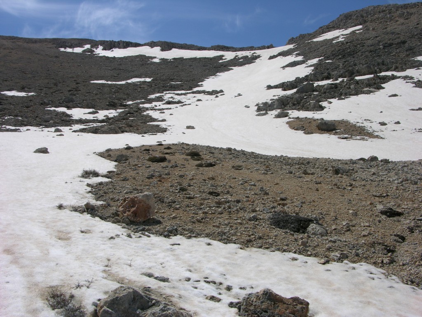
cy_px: 158
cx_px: 211
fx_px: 427
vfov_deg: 40.7
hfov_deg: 52.6
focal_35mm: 35
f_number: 8
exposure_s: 1/333
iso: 50
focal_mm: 8.9
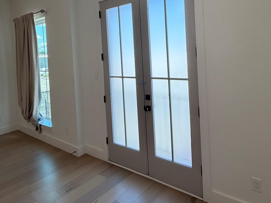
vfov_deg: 51.5
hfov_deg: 67.0
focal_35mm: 26
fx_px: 204
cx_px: 154
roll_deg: +2.0
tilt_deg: -1.4
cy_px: 59
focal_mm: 2.22
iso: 64
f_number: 2.2
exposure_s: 1/120
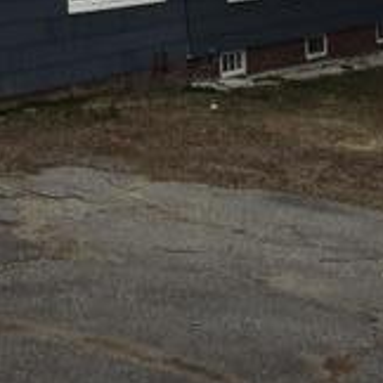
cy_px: -194
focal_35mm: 101
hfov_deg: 17.0
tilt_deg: +2.2
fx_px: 1264
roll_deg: -0.1
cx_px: 35
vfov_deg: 15.8
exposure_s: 1/430
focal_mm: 4.15
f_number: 2.2
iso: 25
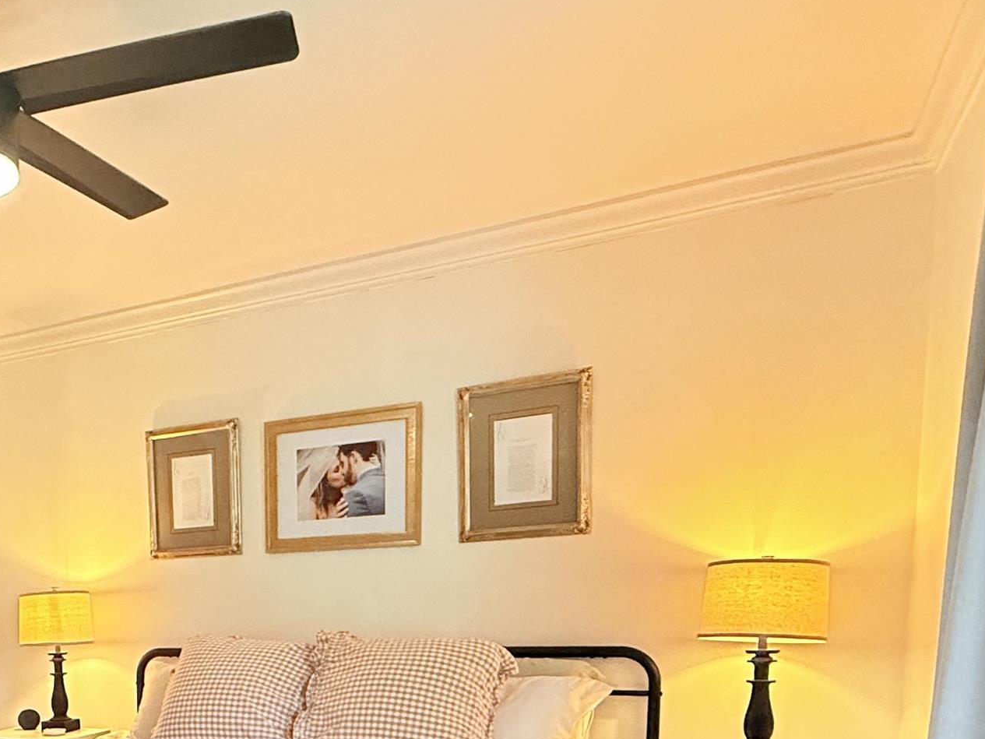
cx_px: 145
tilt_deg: -7.3
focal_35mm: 34
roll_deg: +0.8
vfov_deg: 37.6
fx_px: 968
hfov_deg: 49.5
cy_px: 730
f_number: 2.2
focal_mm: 2.22
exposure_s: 1/60
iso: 640
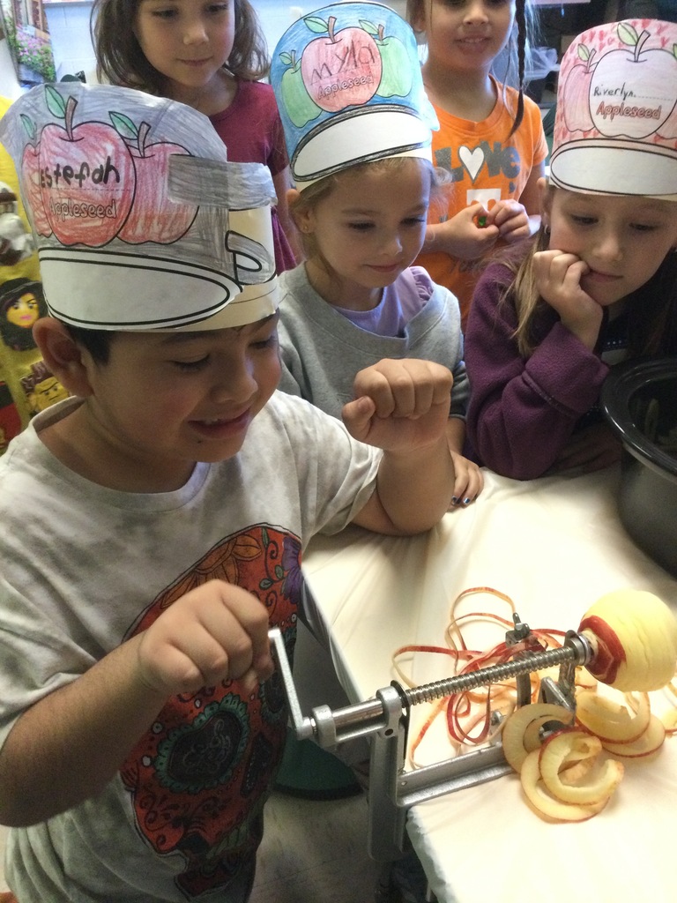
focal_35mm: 31
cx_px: 338
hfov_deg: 45.4
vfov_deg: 58.4
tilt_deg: -29.0
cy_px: 452
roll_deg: -0.3
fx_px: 808
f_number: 2.4
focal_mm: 3.3
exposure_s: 1/20
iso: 200
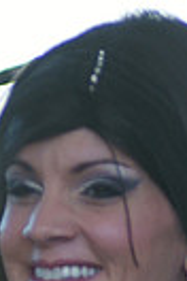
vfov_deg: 1.6
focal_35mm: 1317
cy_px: 481
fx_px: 10261
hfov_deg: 1.0
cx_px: 137
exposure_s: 1/320
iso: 400
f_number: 2.8
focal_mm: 200
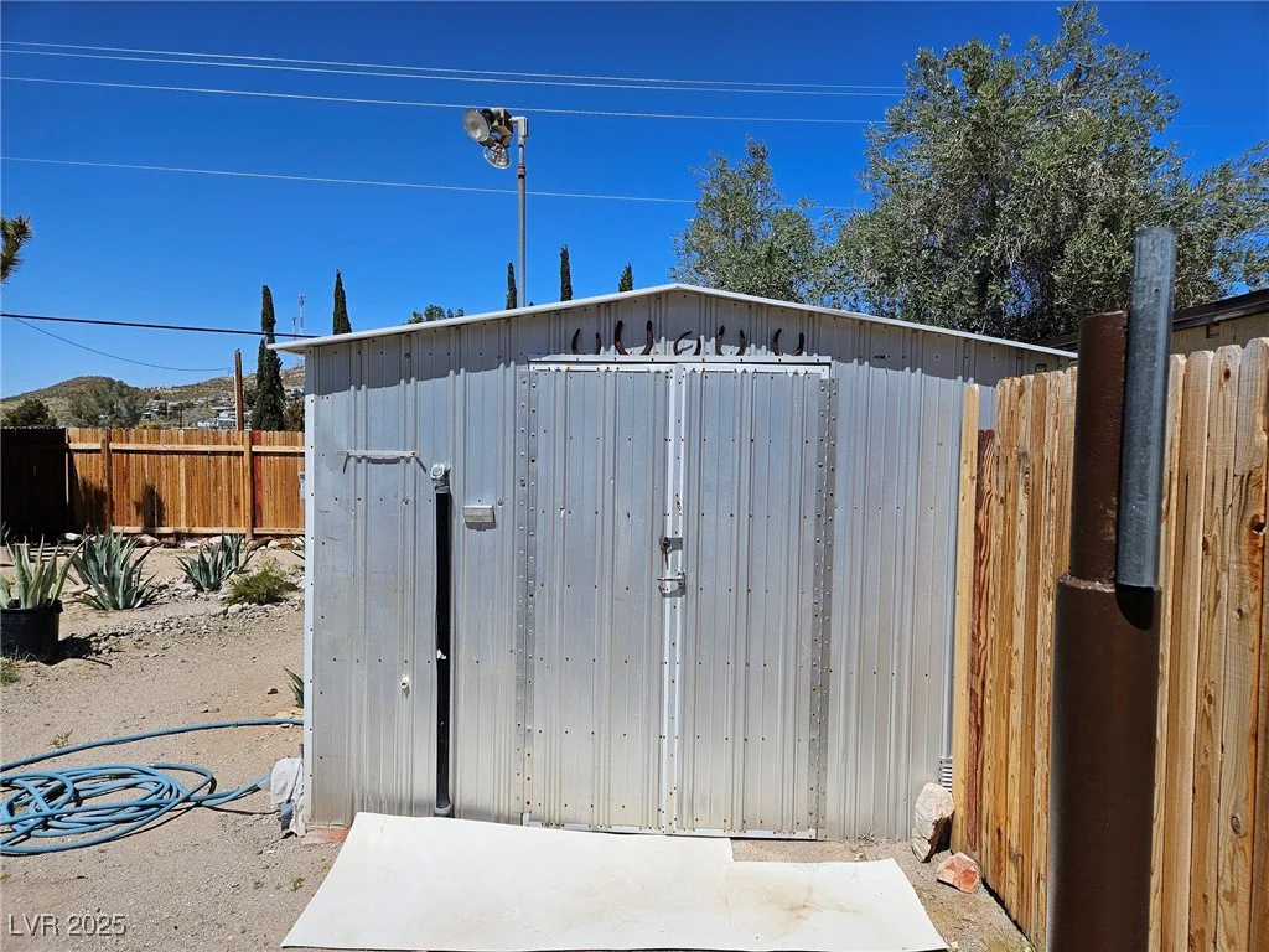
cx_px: 634
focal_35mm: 23
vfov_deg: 58.9
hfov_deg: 73.9
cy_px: 476
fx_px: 843
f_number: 1.8
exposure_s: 1/3892
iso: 25
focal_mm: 5.4
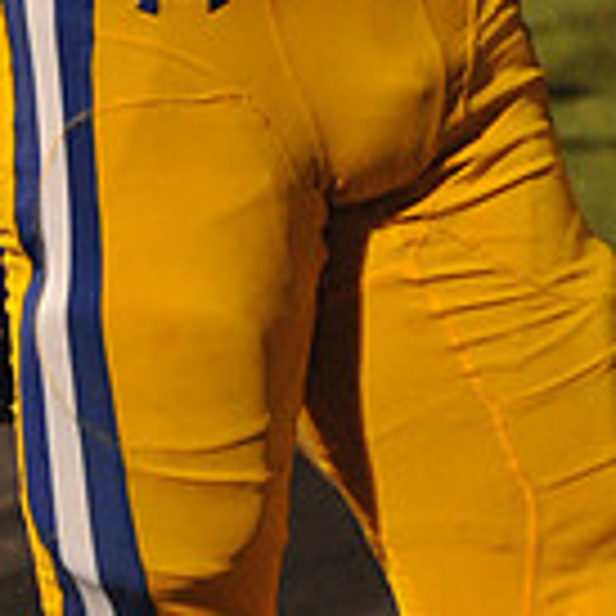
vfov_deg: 4.0
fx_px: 8677
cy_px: -670
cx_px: 486
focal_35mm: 431
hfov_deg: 4.1
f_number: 6.3
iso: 6400
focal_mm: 120
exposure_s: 1/200
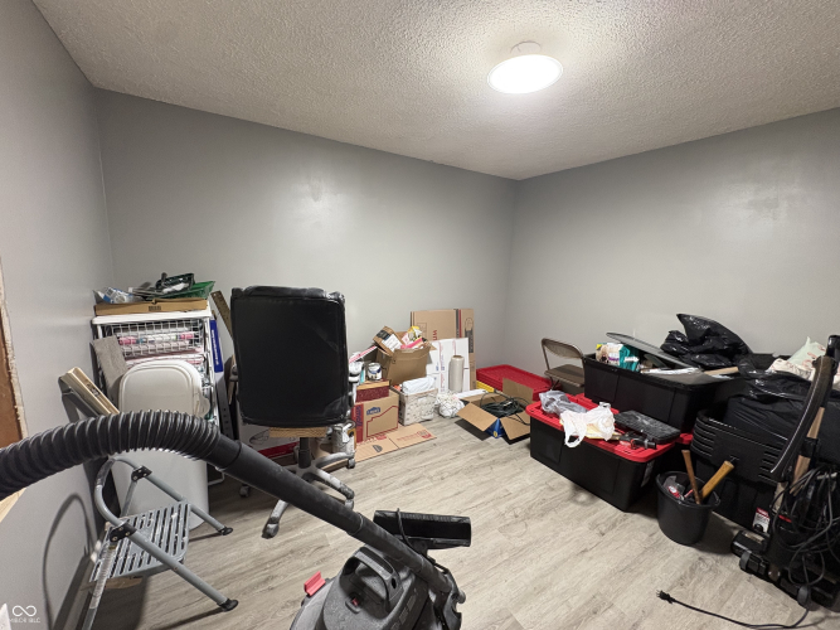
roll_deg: -2.0
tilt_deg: -9.1
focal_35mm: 14
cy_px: 315
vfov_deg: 85.7
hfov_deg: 102.1
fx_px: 340
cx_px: 420
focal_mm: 2.22
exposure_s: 1/60
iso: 250
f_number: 2.2
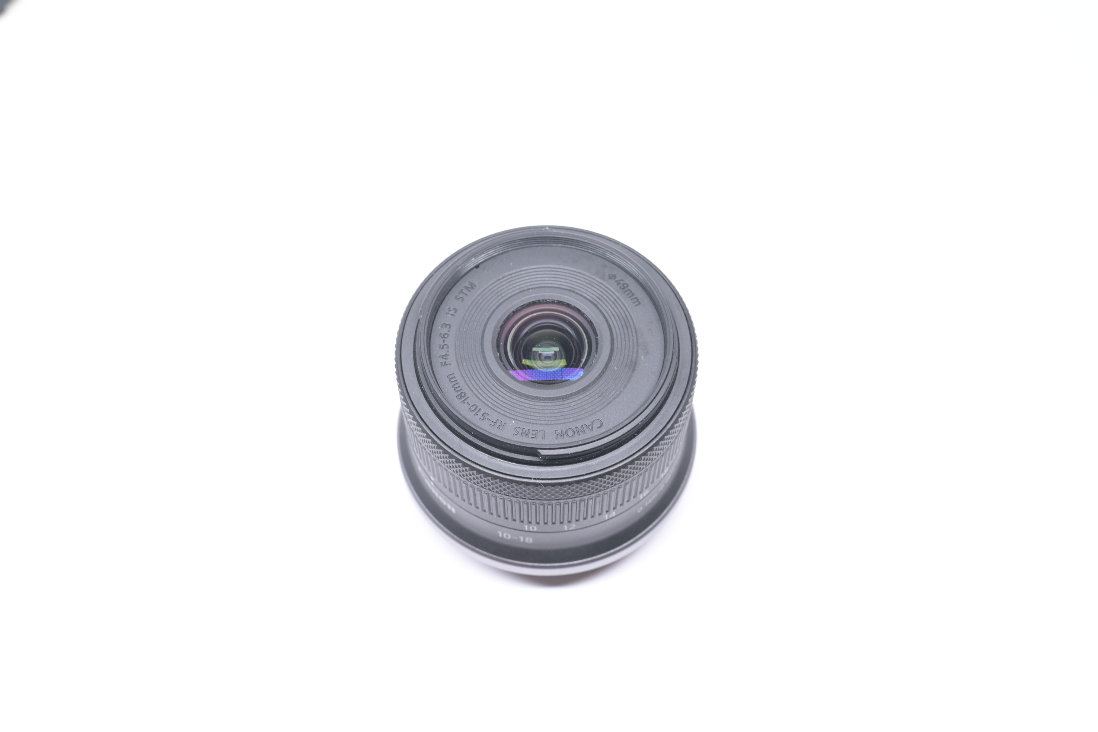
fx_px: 1250
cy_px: 361
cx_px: 553
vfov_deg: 32.6
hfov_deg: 47.4
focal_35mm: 41
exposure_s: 1/20
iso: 640
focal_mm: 40
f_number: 9
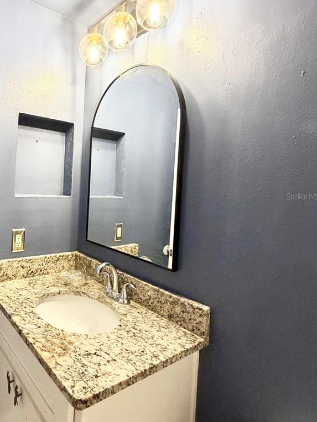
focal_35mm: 22
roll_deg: -2.7
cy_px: 196
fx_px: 269
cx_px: 76
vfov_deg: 76.3
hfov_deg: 57.7
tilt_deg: -0.1
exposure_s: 1/60
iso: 320
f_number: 2.2
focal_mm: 2.22
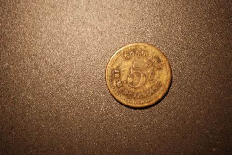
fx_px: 532
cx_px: 116
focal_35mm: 82
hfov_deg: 24.6
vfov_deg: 16.6
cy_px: 78
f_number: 5.6
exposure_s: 1/30
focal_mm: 55
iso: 320
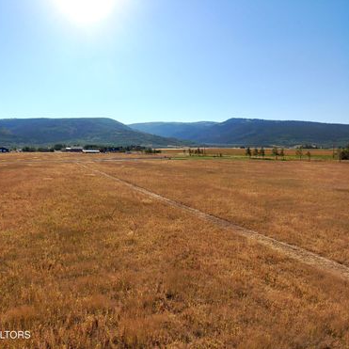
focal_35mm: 25
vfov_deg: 62.9
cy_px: 174
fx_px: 285
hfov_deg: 61.4
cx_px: 117
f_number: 2.8
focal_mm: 3.7
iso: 102
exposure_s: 1/2549
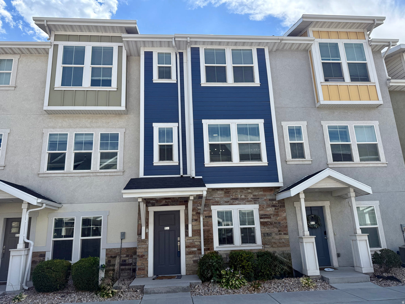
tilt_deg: +11.5
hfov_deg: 71.6
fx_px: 281
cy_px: 152
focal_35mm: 24
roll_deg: +2.5
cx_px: 202
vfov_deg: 56.8
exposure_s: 1/4405
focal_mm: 6.76
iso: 100
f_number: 1.78
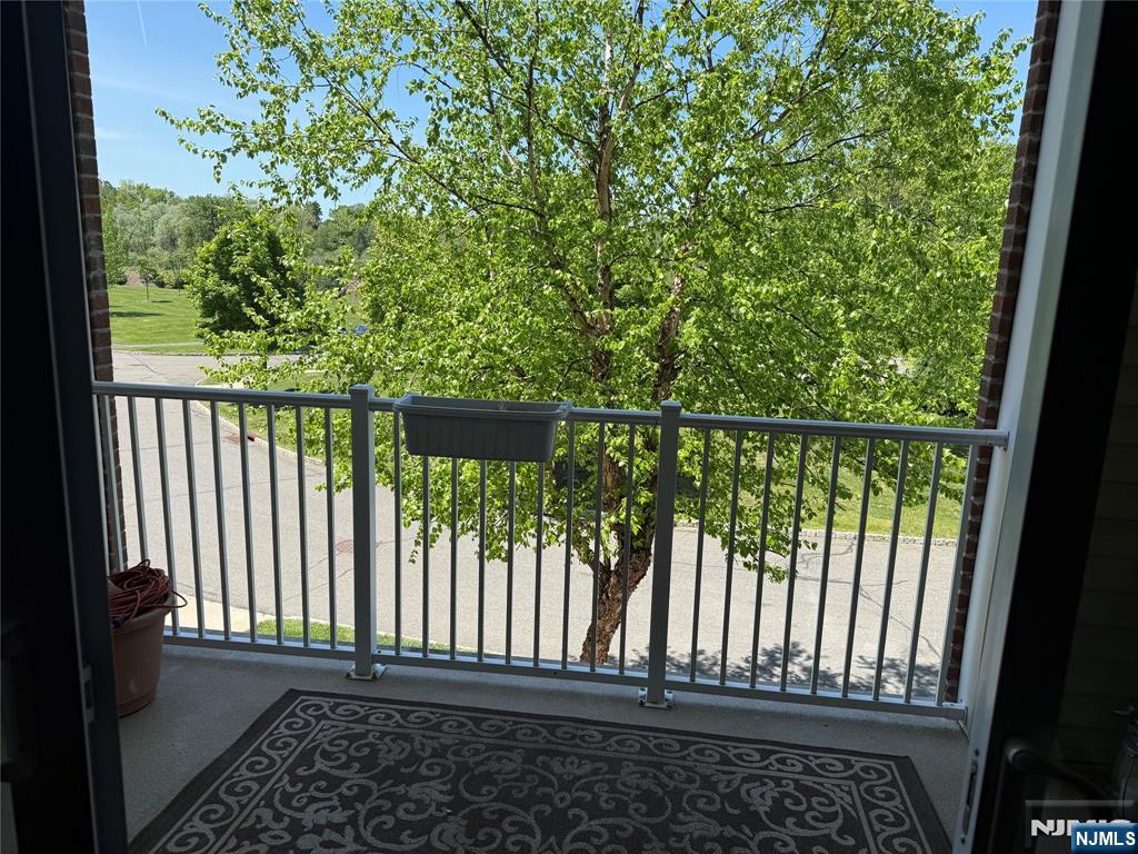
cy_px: 427
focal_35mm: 24
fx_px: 789
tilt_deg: -11.3
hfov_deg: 71.6
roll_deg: -2.4
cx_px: 569
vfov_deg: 56.8
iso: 80
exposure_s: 1/2232
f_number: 1.78
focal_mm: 6.76
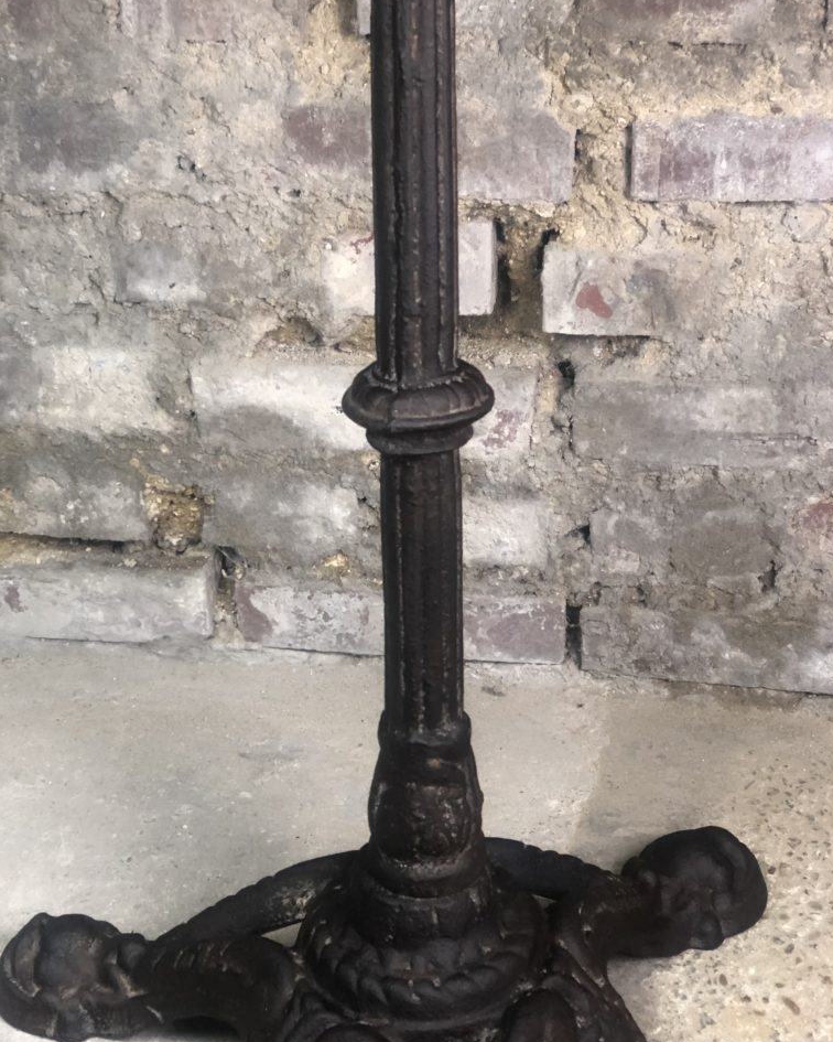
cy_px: 551
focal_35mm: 55
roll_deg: +1.5
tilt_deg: -28.6
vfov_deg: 34.1
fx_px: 1695
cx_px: 422
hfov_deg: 27.6
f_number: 2.4
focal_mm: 6
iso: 100
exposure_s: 1/50
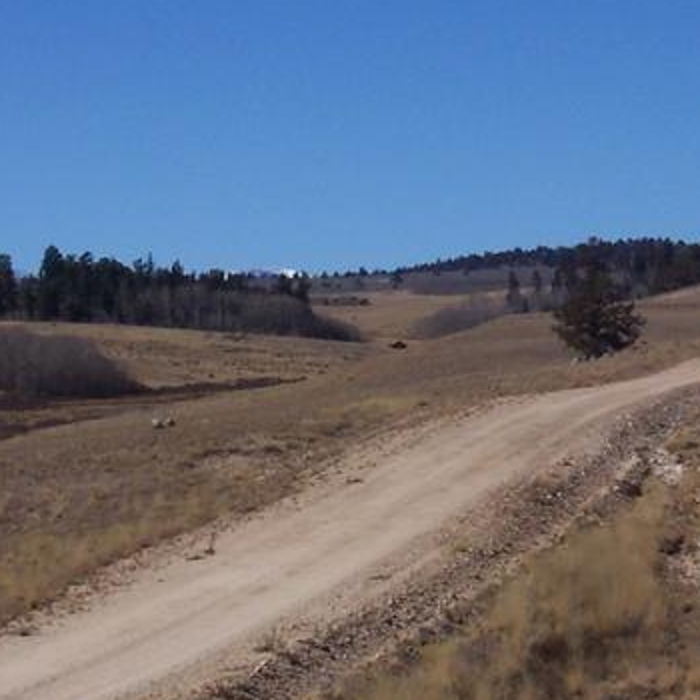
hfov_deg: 9.7
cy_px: 366
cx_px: 664
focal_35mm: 180
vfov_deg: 9.7
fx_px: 4118
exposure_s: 1/500
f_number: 8
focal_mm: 13.5
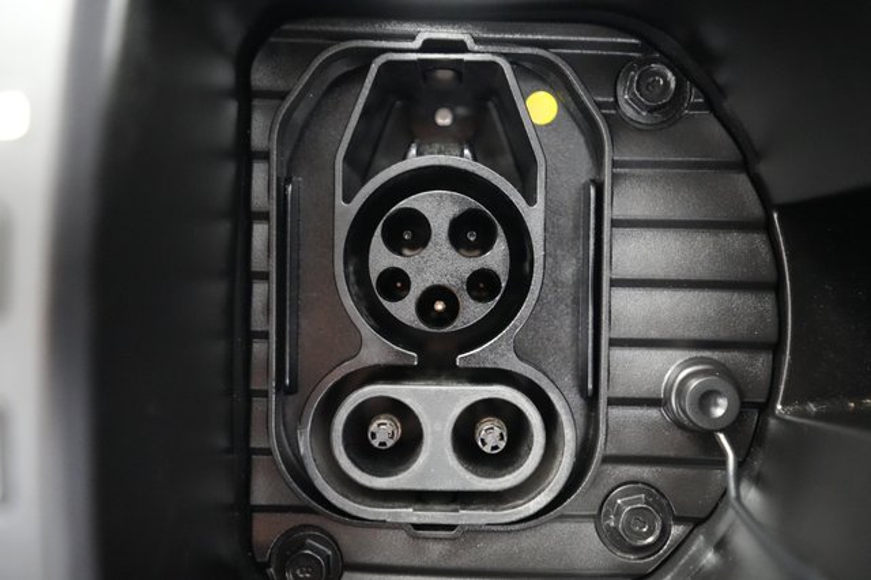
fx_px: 677
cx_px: 436
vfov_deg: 46.4
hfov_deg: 65.5
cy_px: 290
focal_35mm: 28
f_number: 2.8
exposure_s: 1/60
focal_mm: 28
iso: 12800
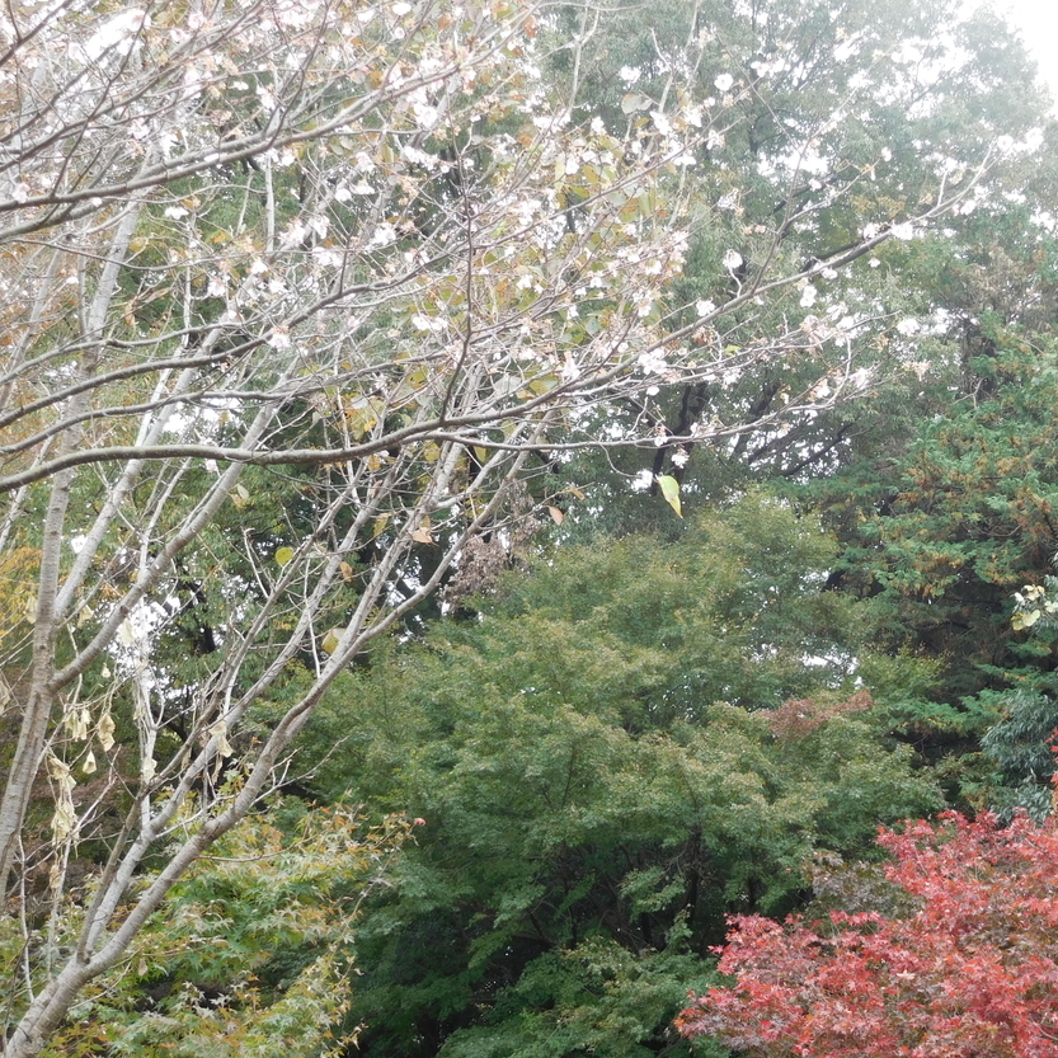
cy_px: 552
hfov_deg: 24.5
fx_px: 2421
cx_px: 719
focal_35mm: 70
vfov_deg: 24.7
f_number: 4.2
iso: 160
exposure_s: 1/30
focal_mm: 9.8
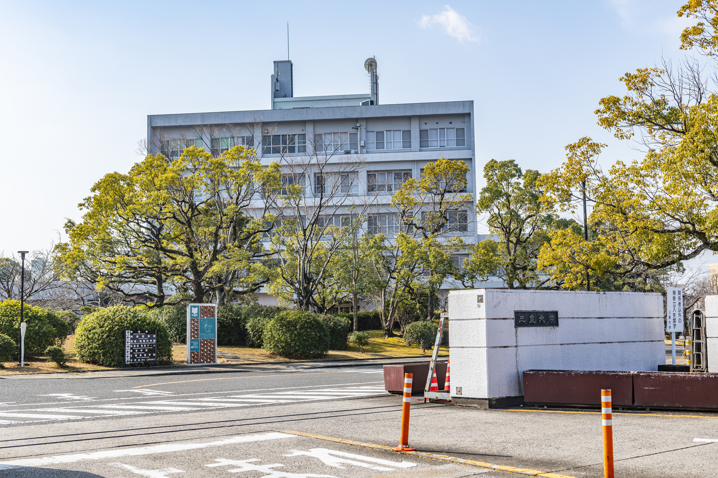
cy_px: 239
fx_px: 897
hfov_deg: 43.6
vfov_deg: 29.9
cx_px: 359
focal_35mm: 45
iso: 100
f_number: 11
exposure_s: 1/100
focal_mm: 45
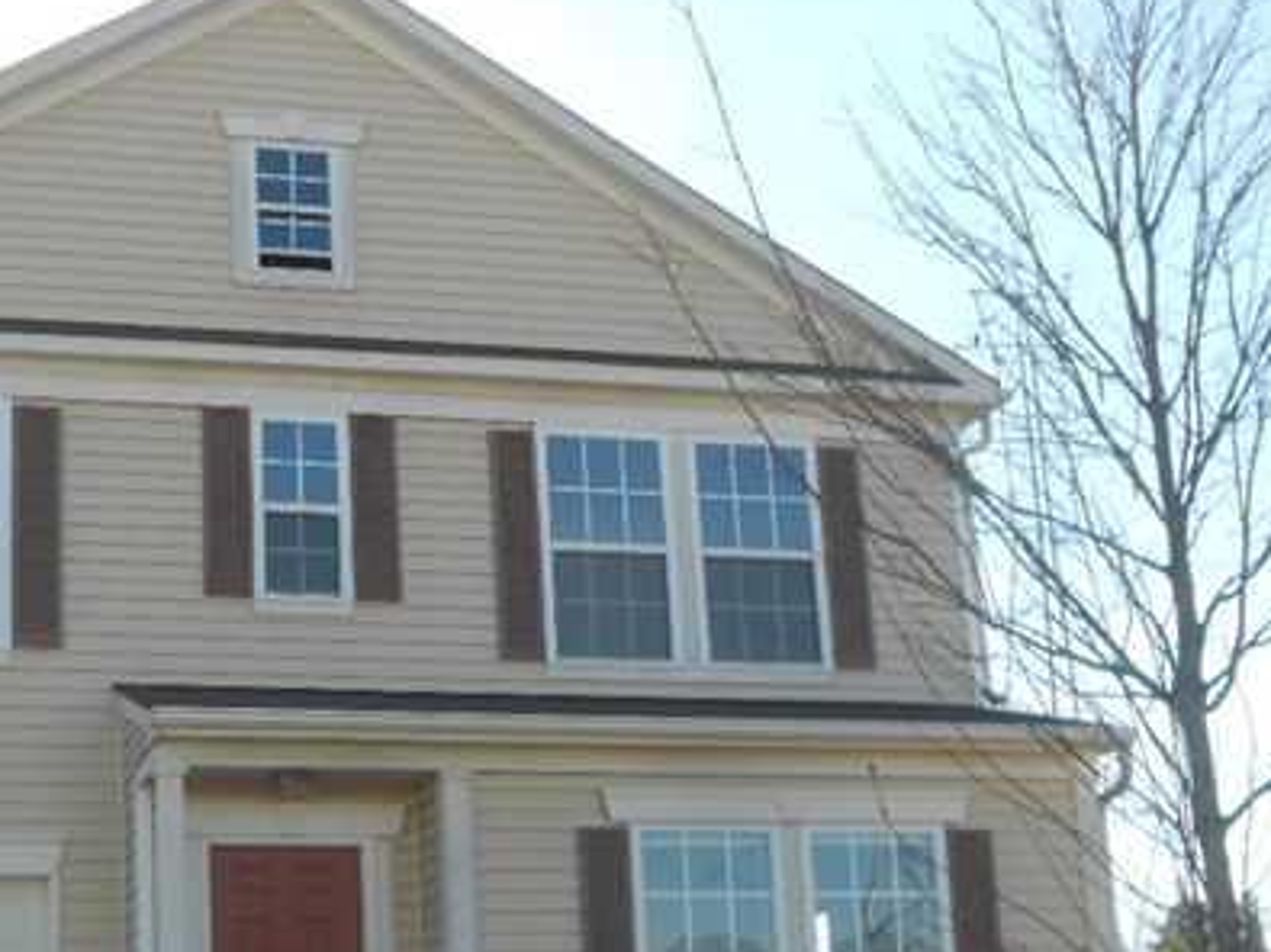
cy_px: 675
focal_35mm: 60
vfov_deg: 24.2
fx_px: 2202
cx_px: 254
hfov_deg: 31.4
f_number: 3.9
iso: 80
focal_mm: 6.7
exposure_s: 1/400
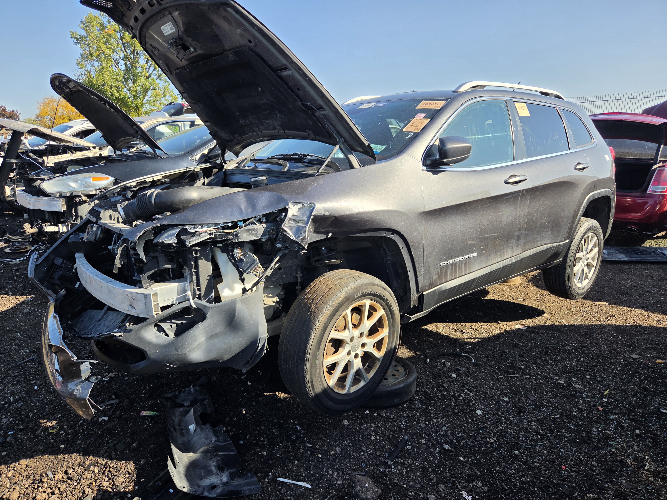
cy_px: 250
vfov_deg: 58.9
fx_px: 443
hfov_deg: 73.9
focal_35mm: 23
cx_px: 334
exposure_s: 1/2490
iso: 80
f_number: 1.8
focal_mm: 5.4
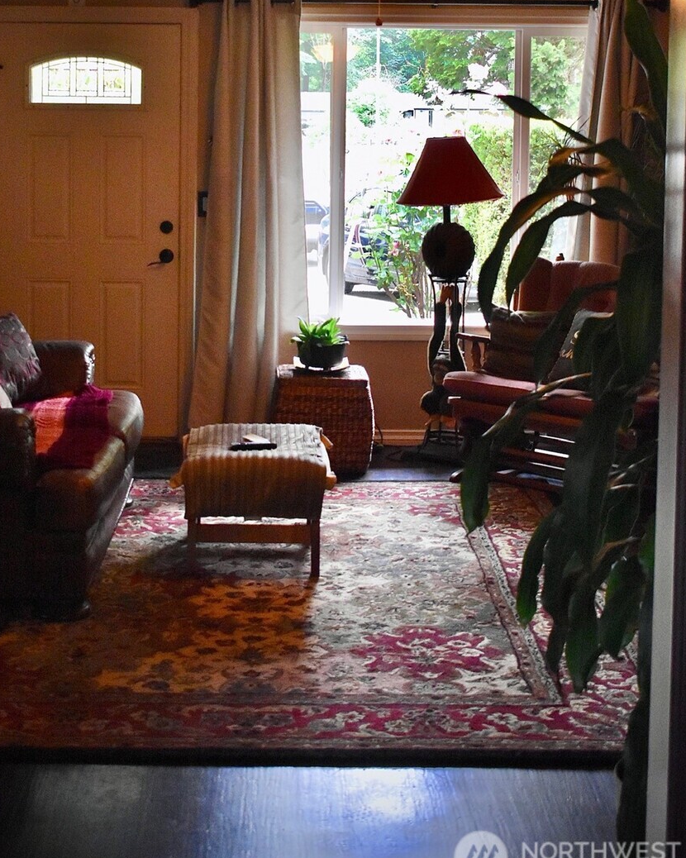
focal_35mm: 57
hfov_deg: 26.8
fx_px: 1438
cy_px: 301
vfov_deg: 33.0
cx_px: 310
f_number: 4.2
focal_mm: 29
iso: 3200
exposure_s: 1/200
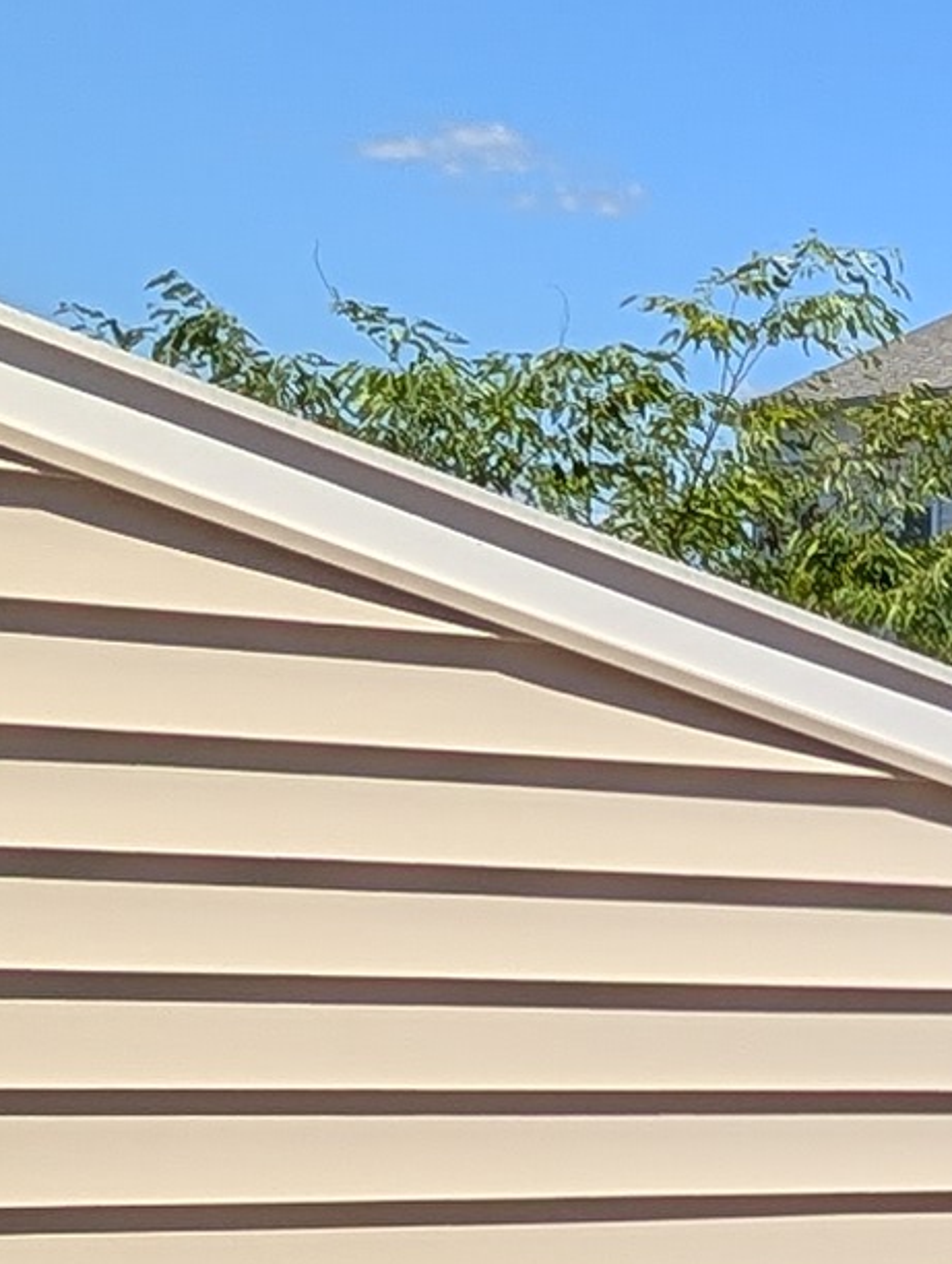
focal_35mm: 80
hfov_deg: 16.8
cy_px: 1634
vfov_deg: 22.0
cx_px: 1413
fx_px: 2925
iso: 47
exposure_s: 1/3436
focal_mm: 2.02
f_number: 1.7
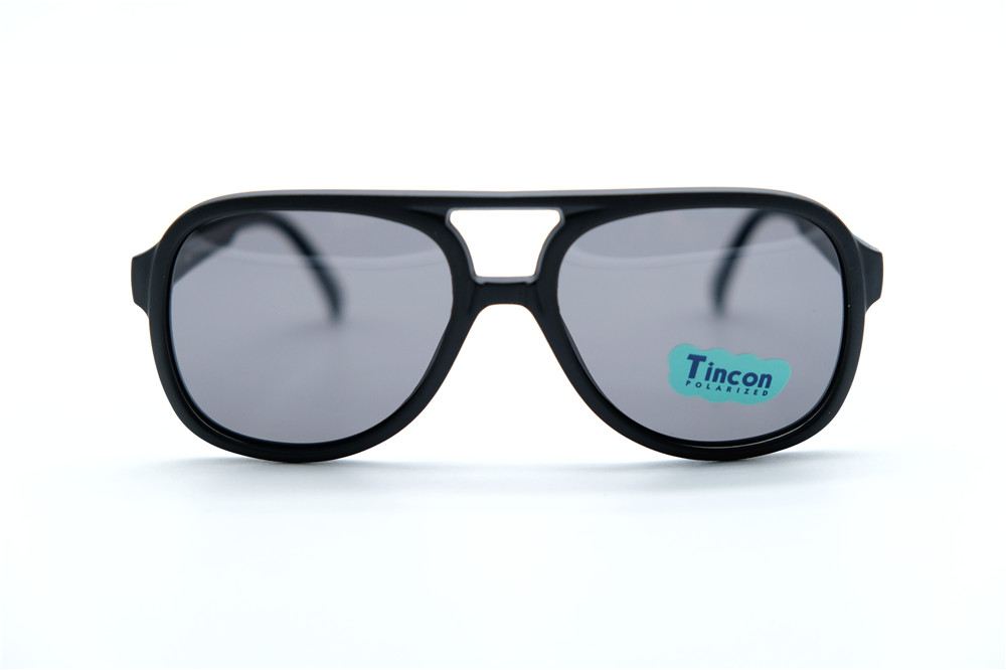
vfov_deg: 20.3
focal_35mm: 67
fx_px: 1872
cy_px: 335
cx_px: 503
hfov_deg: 30.1
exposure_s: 1/1000
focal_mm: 44.4
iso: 640
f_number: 4
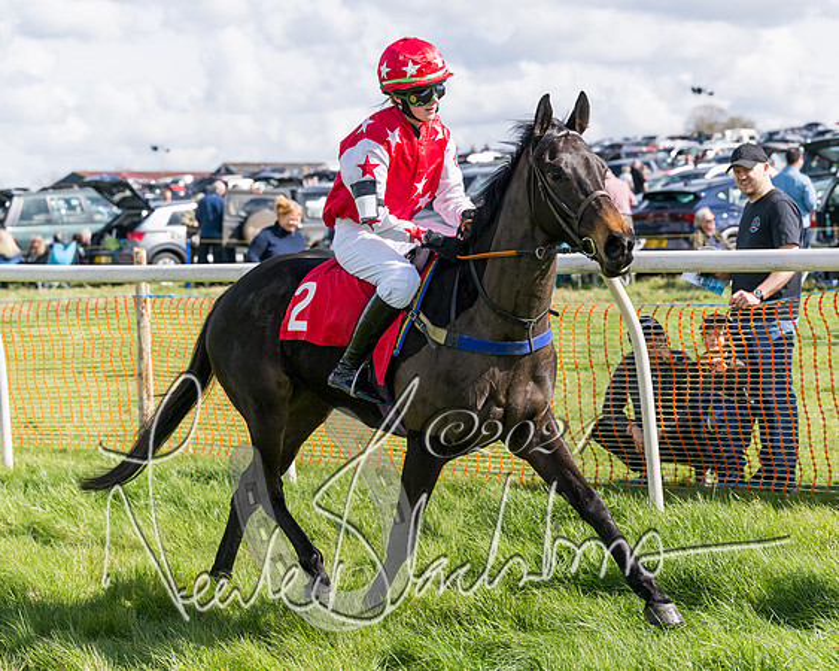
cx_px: 486
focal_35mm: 97
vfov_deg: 15.8
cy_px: 402
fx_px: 2417
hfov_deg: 19.7
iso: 400
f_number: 4
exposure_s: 1/4000
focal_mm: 70
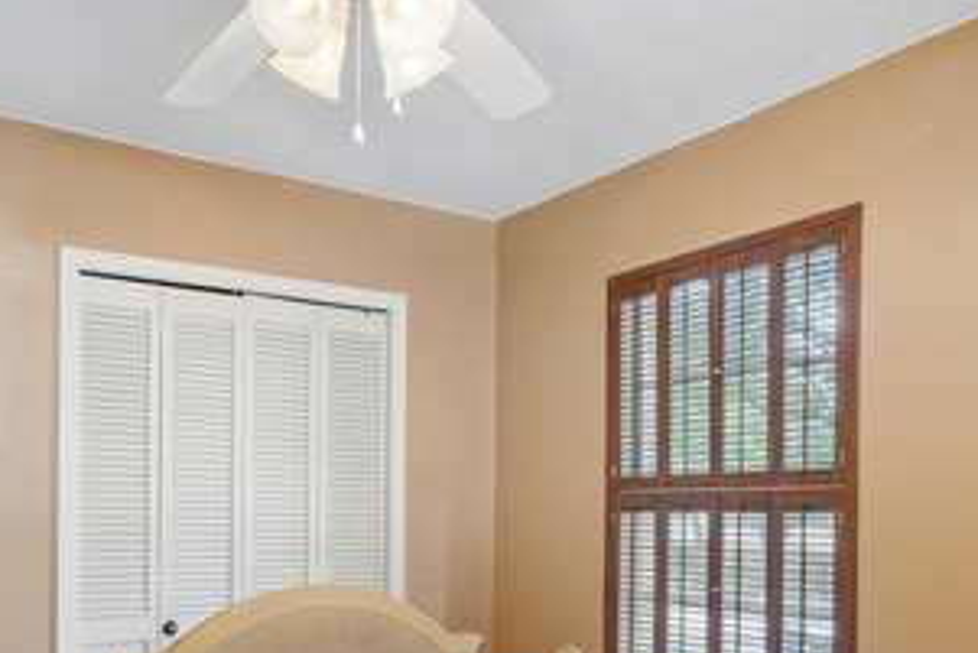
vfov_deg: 37.8
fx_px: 924
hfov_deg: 55.3
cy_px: 505
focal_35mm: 34
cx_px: 387
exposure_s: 1/20
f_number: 8
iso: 400
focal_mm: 16
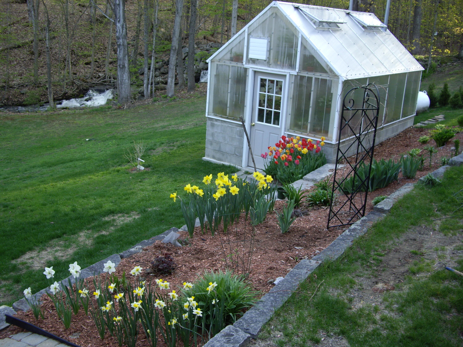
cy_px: 174
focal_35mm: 38
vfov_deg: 37.7
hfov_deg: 49.0
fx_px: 508
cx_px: 232
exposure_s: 1/60
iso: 100
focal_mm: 7.9
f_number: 2.8
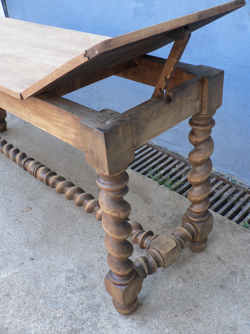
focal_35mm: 36
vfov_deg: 51.4
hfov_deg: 39.7
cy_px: 167
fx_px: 347
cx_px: 125
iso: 80
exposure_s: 1/30
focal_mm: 6
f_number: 2.8
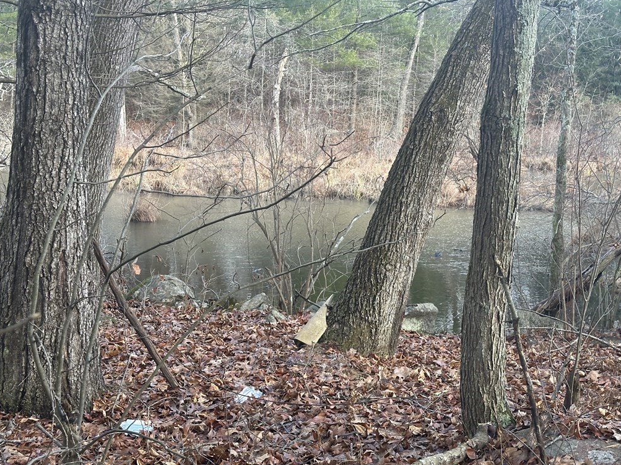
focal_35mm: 49
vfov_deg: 29.7
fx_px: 879
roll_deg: -2.4
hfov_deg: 38.9
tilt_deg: -7.4
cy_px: 232
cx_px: 311
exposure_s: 1/187
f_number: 1.78
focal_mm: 6.86
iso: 64
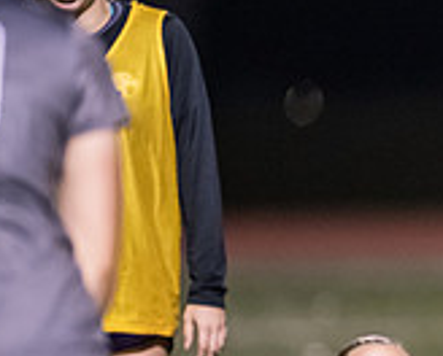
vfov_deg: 1.6
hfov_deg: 1.9
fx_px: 13050
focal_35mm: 993
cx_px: 767
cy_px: 231
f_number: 2.8
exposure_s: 1/800
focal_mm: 300
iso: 8000
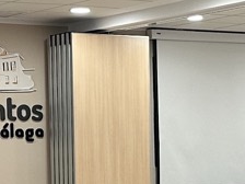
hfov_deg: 12.2
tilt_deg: -2.4
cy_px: 191
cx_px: 190
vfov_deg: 9.2
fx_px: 1140
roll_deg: +1.1
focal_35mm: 161
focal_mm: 6.86
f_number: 1.78
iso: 200
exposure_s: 1/100
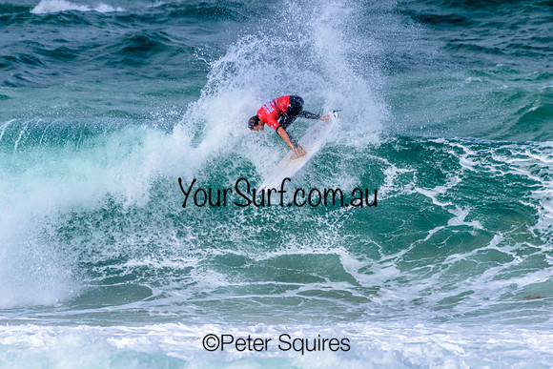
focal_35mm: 900
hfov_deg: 2.3
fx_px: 13828
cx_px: 276
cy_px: 184
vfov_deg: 1.5
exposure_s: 1/2500
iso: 1000
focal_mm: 900
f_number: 11
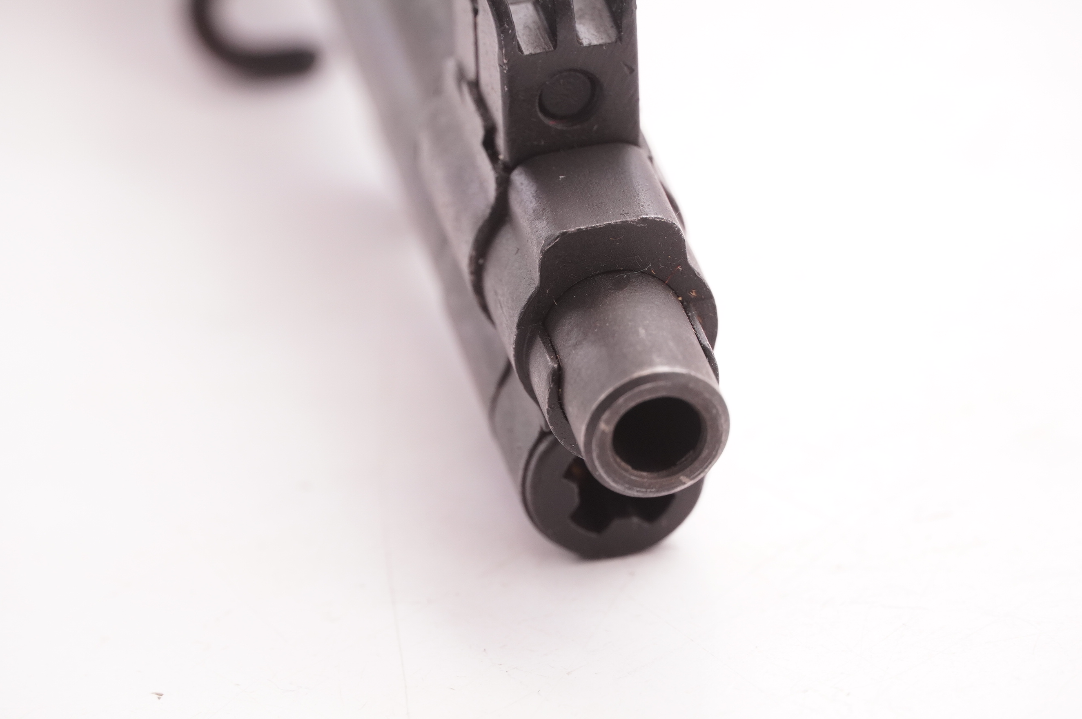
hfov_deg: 11.1
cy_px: 403
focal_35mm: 186
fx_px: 5572
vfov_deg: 7.4
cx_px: 573
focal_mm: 109
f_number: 5.6
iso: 800
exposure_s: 1/125
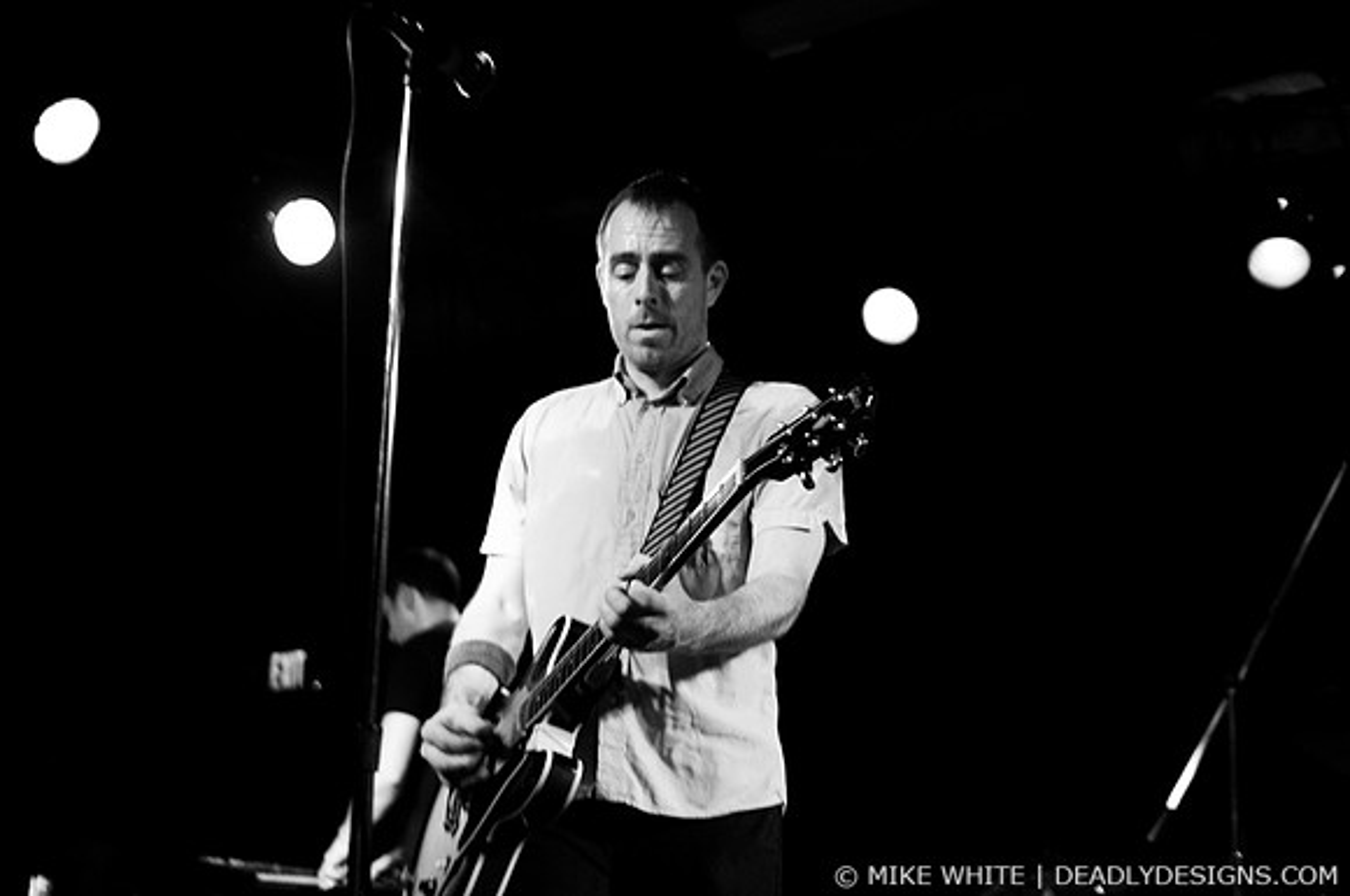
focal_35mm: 45
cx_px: 675
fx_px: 1685
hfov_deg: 43.7
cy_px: 448
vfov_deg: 29.8
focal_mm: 30
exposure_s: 1/125
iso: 800
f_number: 1.4
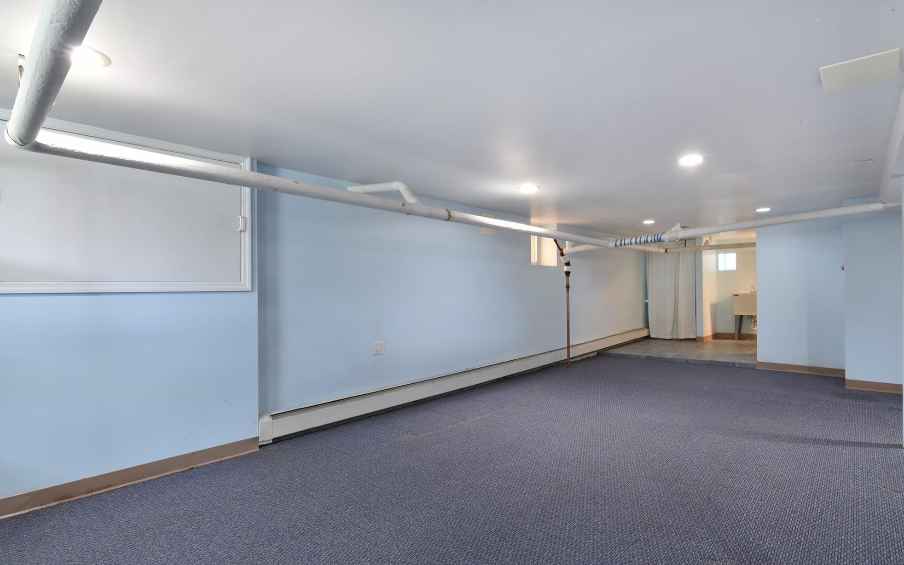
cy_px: 285
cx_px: 458
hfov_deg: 92.6
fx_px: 432
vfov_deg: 66.4
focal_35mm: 18
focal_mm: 11
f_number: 11
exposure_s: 1/1.6
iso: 640
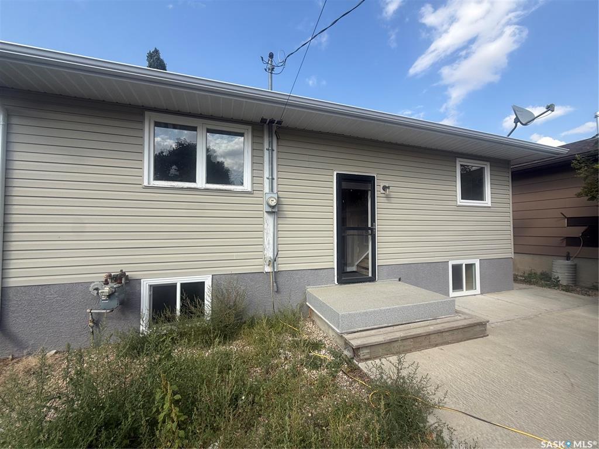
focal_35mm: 14
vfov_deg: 85.7
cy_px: 224
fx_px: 242
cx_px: 300
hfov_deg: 102.1
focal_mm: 2.22
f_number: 2.2
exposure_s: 1/518
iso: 20
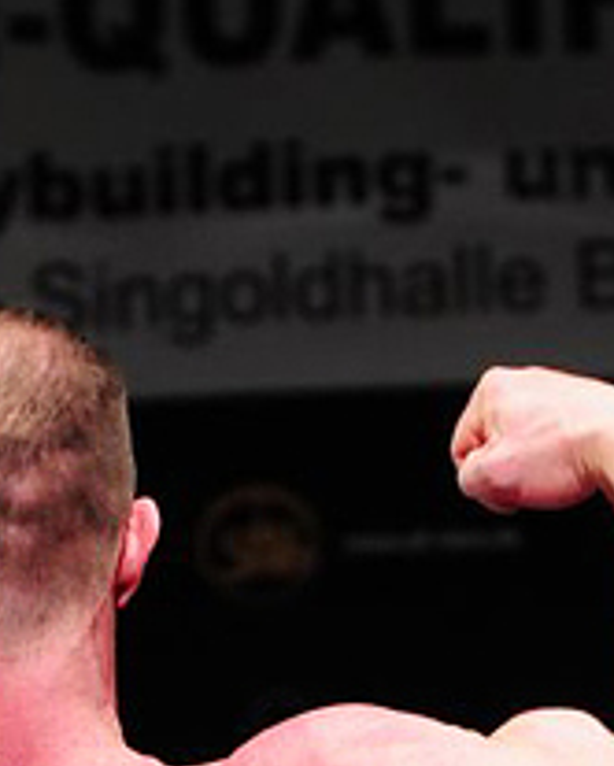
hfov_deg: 4.1
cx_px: -31
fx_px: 8619
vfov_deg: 5.0
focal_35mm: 380
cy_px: 1395
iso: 1250
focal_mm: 70
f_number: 3.2
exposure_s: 1/100
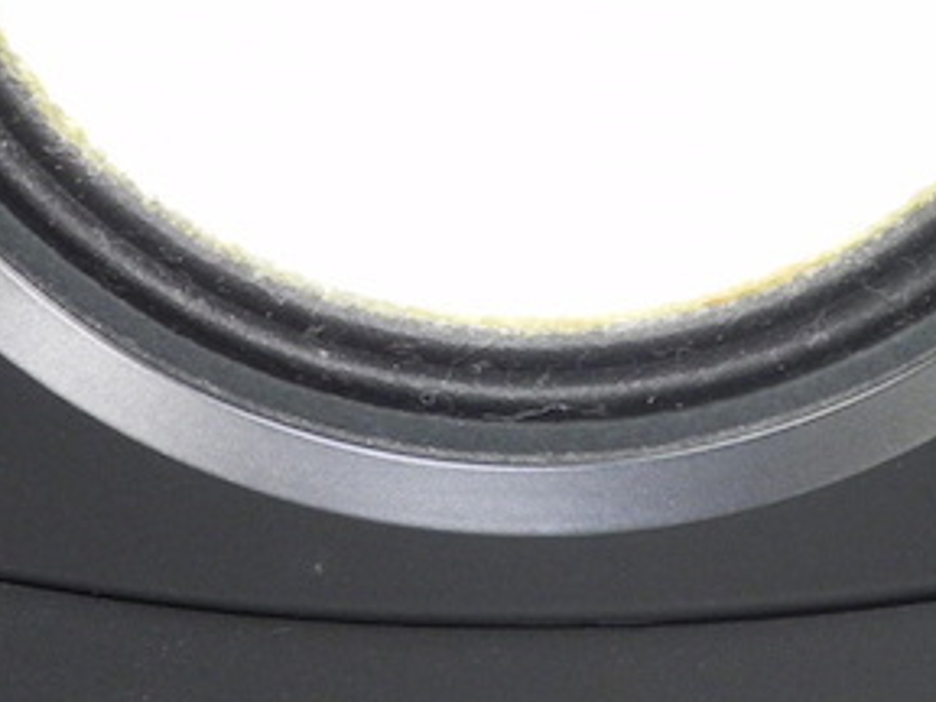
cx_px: 637
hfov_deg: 3.9
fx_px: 13790
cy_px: -221
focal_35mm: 510
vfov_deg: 2.9
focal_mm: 32.6
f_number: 5
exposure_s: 1/8.3
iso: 400
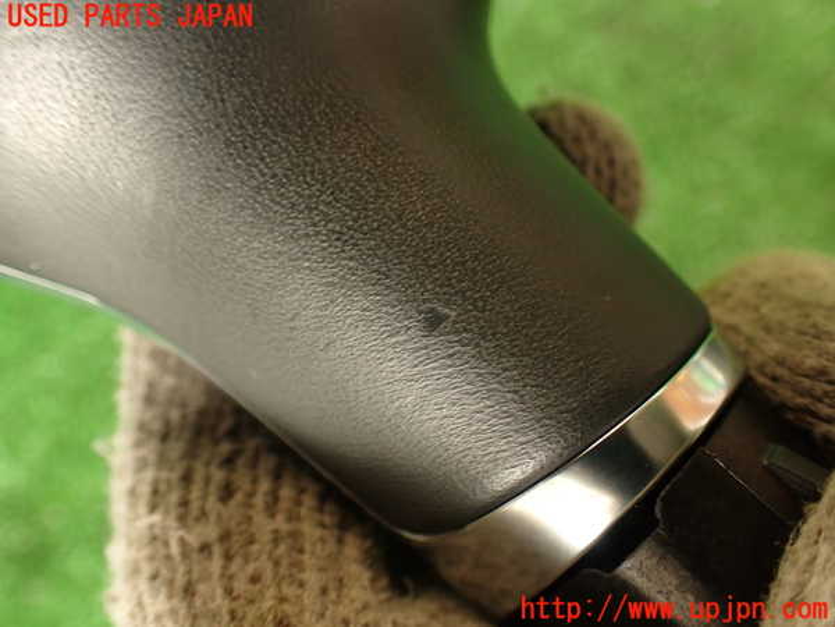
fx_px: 772
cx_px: 418
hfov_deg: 56.8
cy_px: 314
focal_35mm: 32
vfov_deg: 44.2
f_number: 2.4
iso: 200
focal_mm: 5.79
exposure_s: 1/30
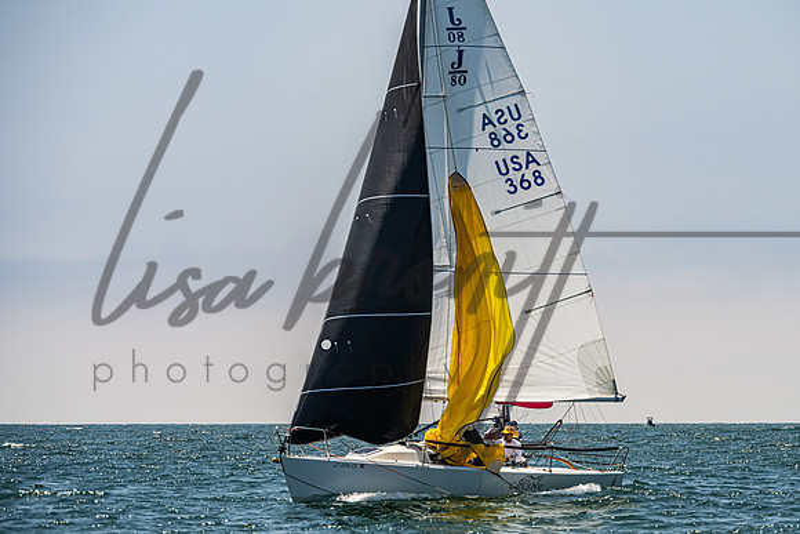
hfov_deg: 8.7
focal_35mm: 238
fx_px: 5288
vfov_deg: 5.8
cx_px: 465
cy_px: 278
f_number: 8
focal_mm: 190
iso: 500
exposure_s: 1/3200
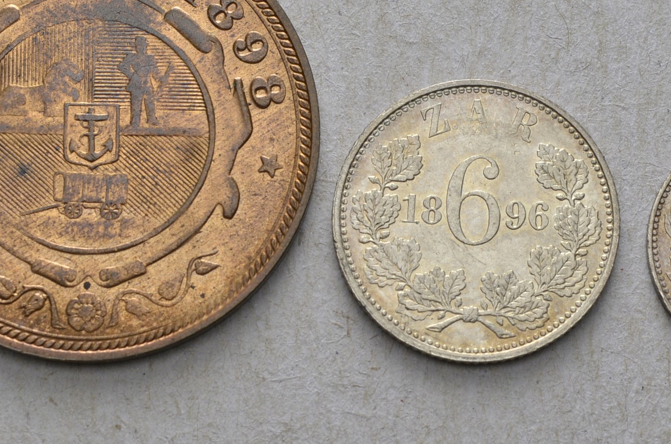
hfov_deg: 13.8
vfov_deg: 9.2
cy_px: 131
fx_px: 2770
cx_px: 325
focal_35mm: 149
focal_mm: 55
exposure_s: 1/250
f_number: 14
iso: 400
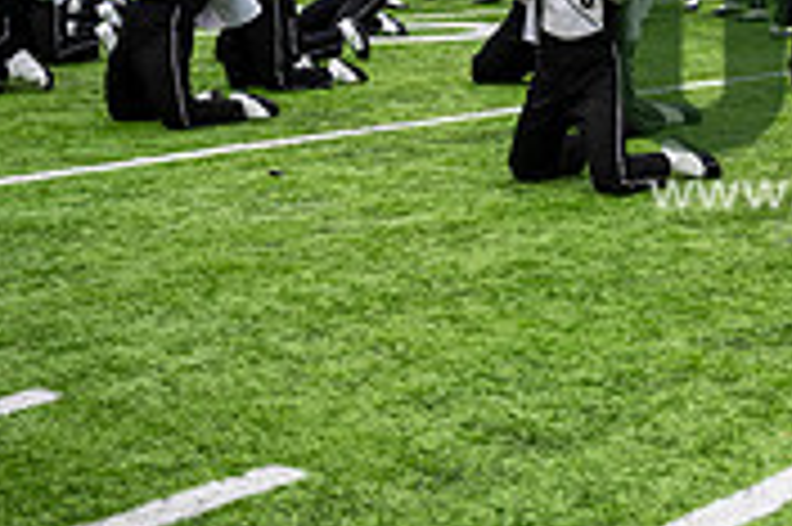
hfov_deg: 23.4
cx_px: 958
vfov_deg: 17.0
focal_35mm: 79
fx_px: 1736
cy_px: 34
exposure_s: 1/500
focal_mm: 24
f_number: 2.8
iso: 100
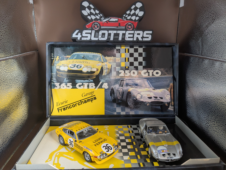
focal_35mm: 27
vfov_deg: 51.4
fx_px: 176
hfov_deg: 65.3
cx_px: 113
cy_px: 85
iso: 89
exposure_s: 1/50
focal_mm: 4.38
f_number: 1.73
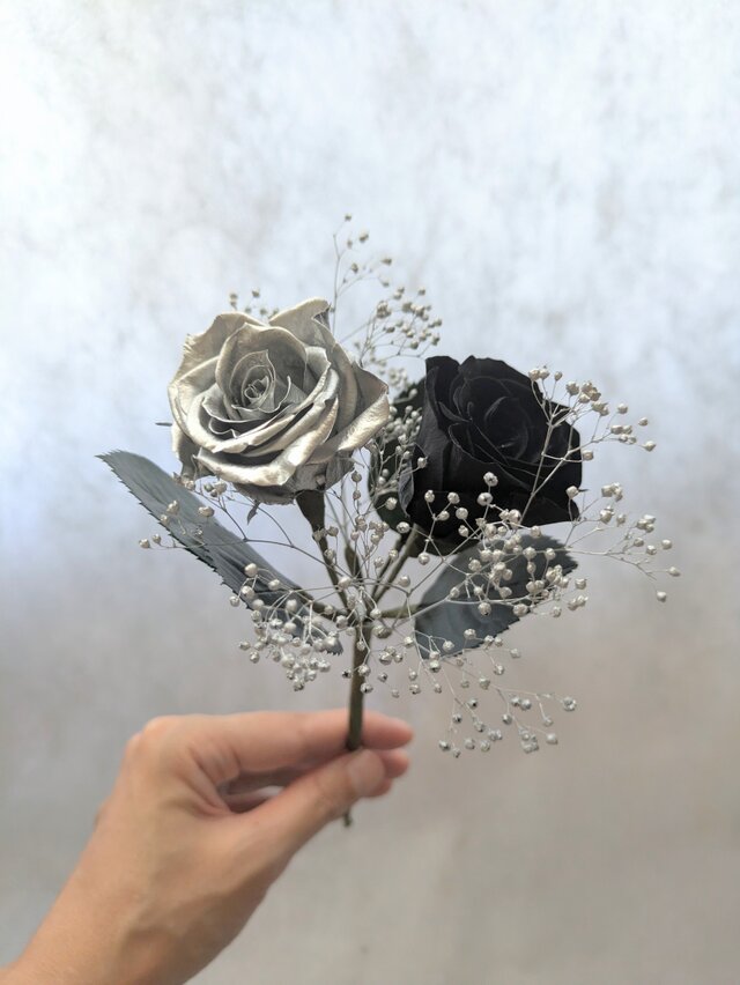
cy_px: 492
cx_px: 370
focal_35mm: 25
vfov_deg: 69.4
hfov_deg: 54.9
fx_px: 712
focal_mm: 5.43
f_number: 1.89
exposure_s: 1/60
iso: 303
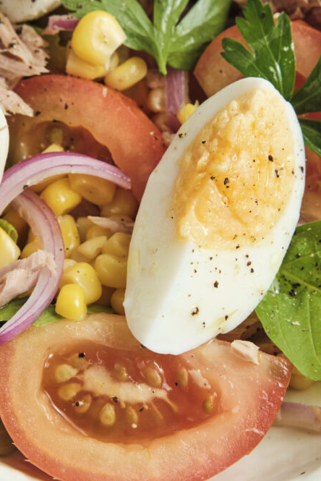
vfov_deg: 15.0
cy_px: 203
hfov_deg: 10.0
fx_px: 1830
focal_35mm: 137
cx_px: 164
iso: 200
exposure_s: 1/80
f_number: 9
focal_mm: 59.6
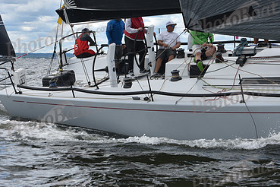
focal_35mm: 110
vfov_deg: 12.4
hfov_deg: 18.6
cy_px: 67
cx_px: 153
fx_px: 855
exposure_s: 1/1000
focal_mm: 70
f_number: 6.3
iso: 250
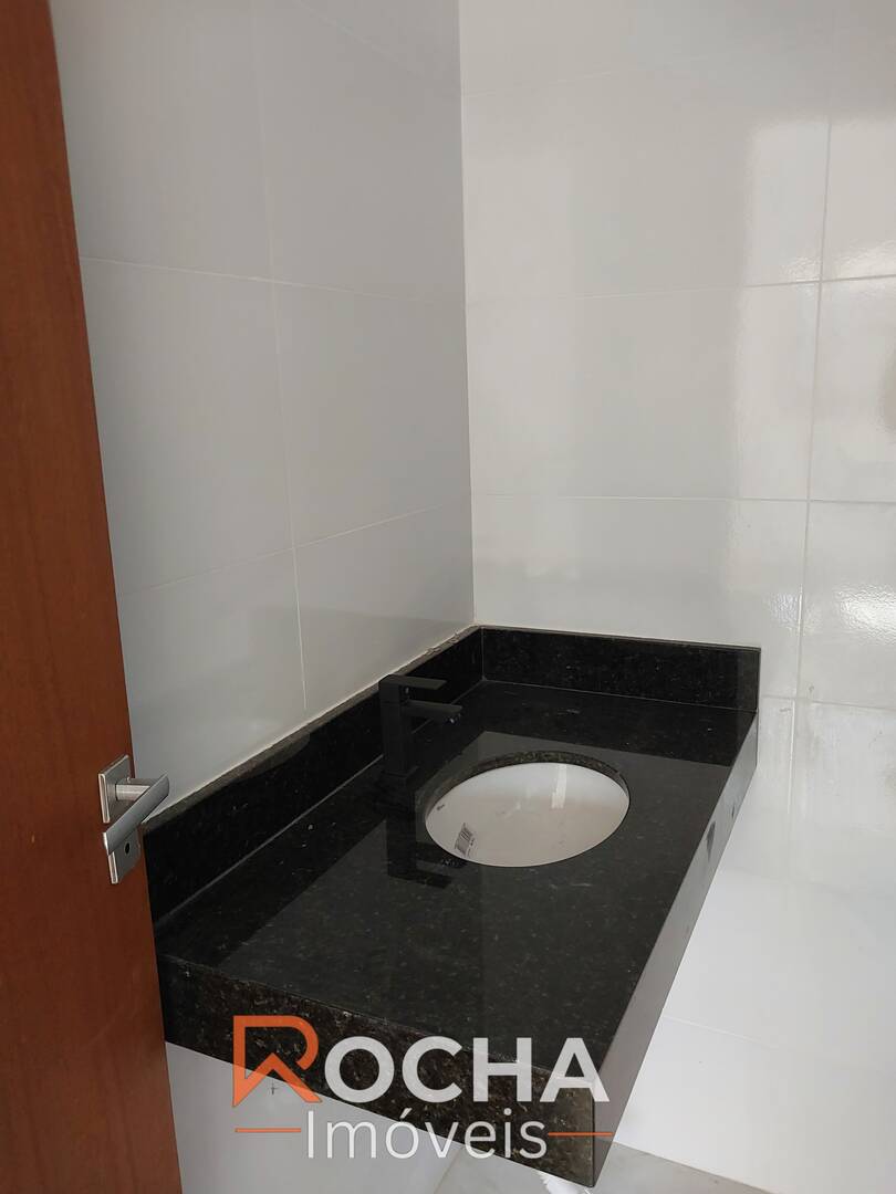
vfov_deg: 60.0
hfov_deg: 46.8
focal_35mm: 30
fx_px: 1035
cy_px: 597
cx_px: 448
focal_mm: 4.6
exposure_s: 1/60
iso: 160
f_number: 1.8
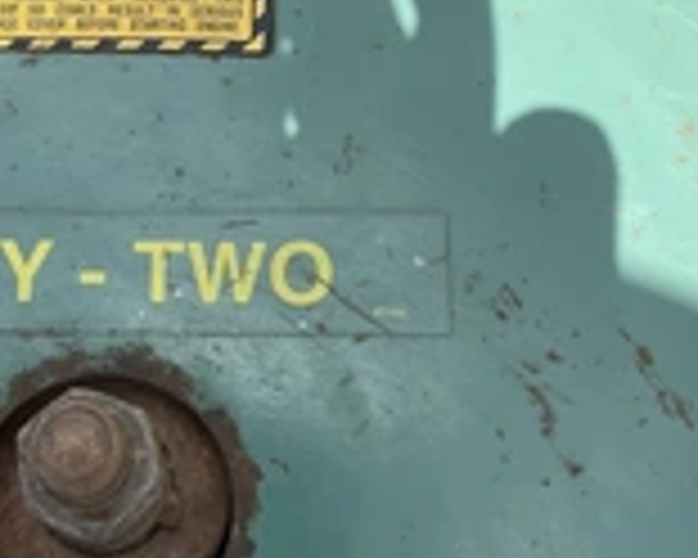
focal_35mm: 73
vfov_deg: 21.0
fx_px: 1508
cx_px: 234
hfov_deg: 25.9
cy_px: 225
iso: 25
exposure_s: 1/962
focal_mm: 3
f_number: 1.8
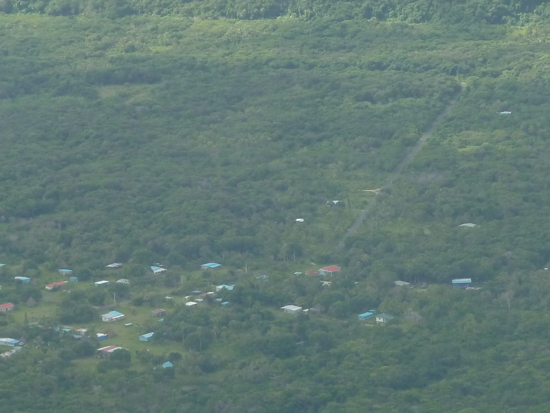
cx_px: 300
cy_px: 138
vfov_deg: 6.8
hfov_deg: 9.1
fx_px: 3448
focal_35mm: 217
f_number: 4.3
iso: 200
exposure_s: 1/400
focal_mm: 17
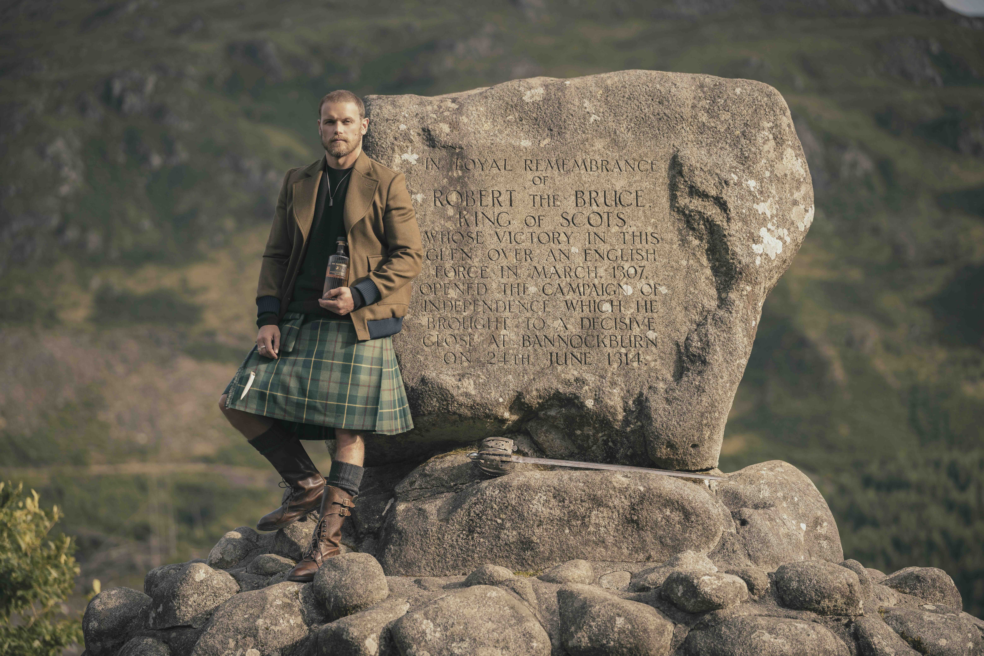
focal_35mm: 95
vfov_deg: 14.4
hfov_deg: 21.5
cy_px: 328
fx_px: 2596
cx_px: 492
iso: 160
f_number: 2.2
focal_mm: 95
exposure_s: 1/1600
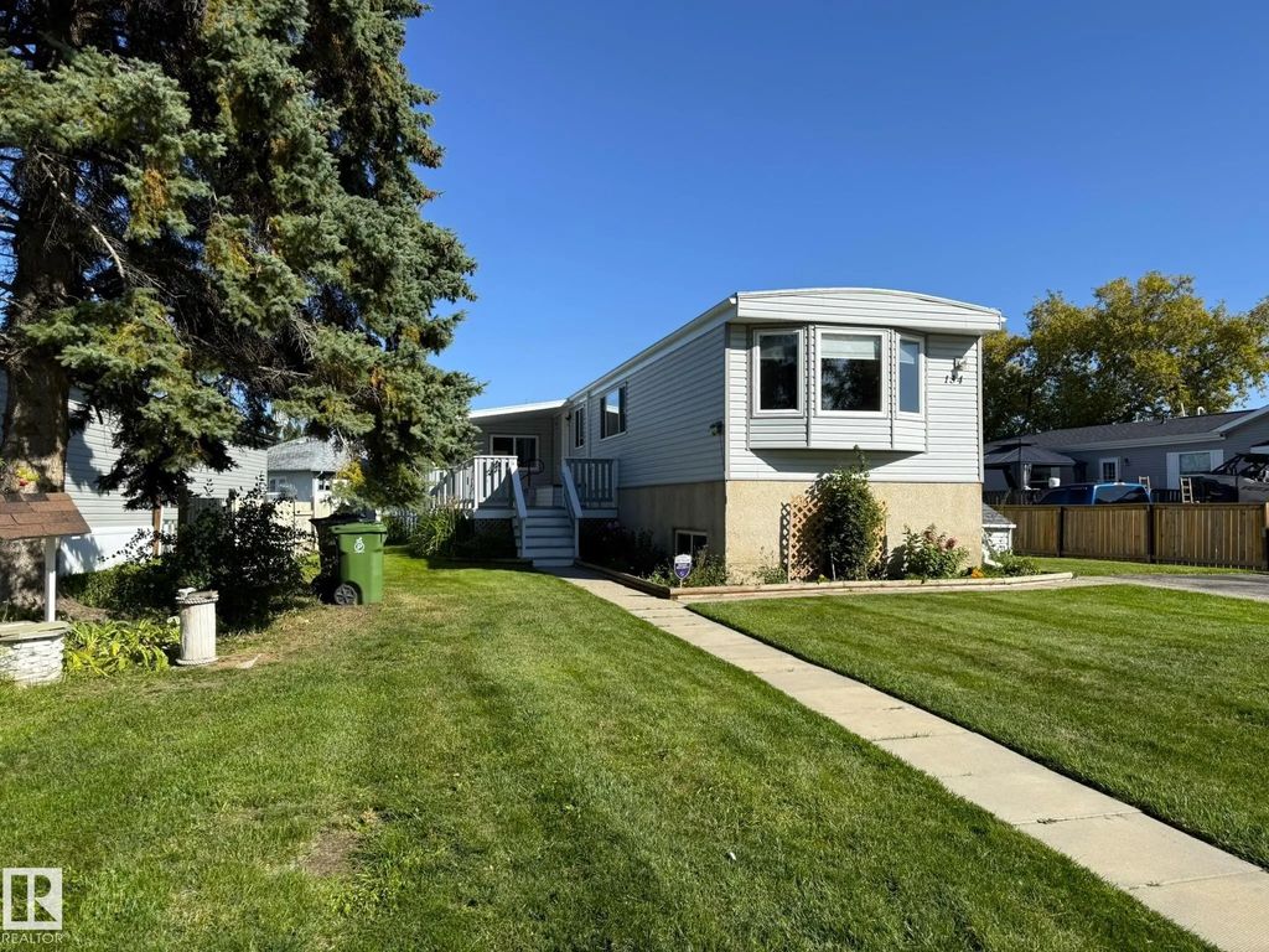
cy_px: 476
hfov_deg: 71.6
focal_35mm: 24
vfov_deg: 56.8
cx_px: 634
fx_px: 880
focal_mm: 6.76
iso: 80
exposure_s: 1/3759
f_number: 1.78
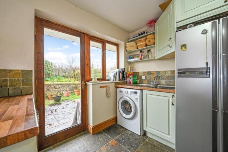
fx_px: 89
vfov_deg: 81.2
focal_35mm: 14
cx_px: 114
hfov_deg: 104.3
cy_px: 76
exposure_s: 1/15
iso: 400
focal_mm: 14
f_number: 9
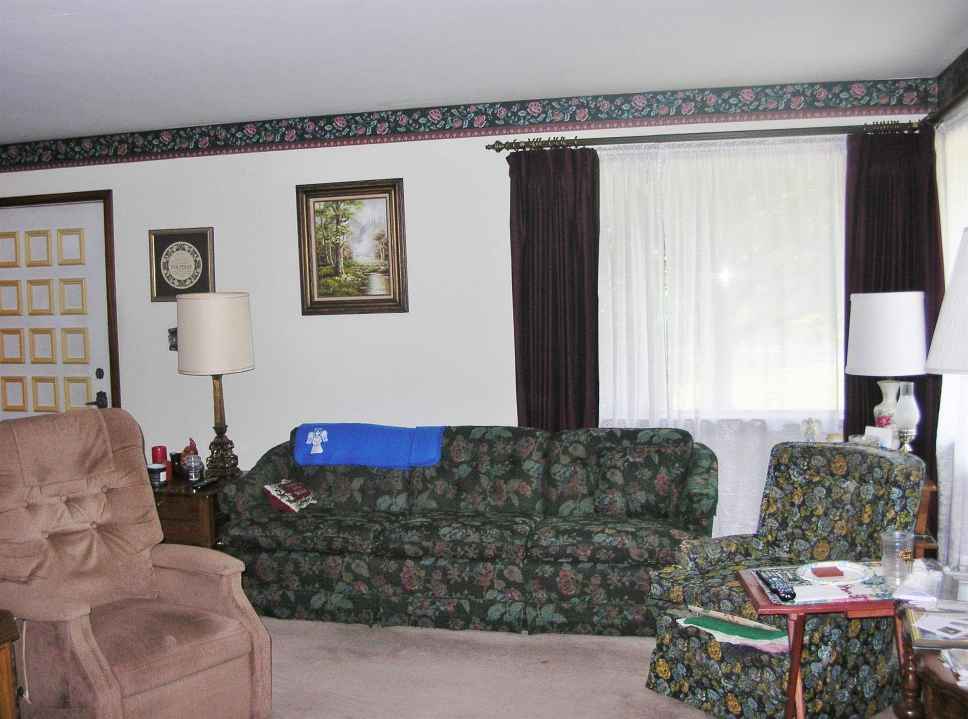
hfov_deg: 51.5
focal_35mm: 36
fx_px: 1003
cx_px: 484
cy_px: 360
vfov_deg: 39.4
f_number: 2.7
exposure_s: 1/60.1
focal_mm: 6
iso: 56
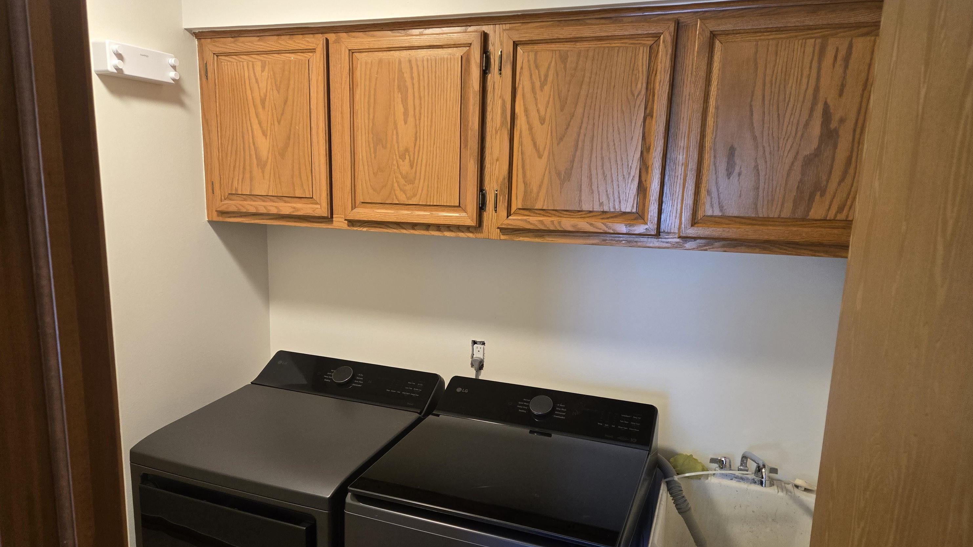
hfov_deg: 71.9
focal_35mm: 26
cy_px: 315
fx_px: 671
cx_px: 494
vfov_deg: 44.2
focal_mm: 5.4
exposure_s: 1/120
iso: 320
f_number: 1.8
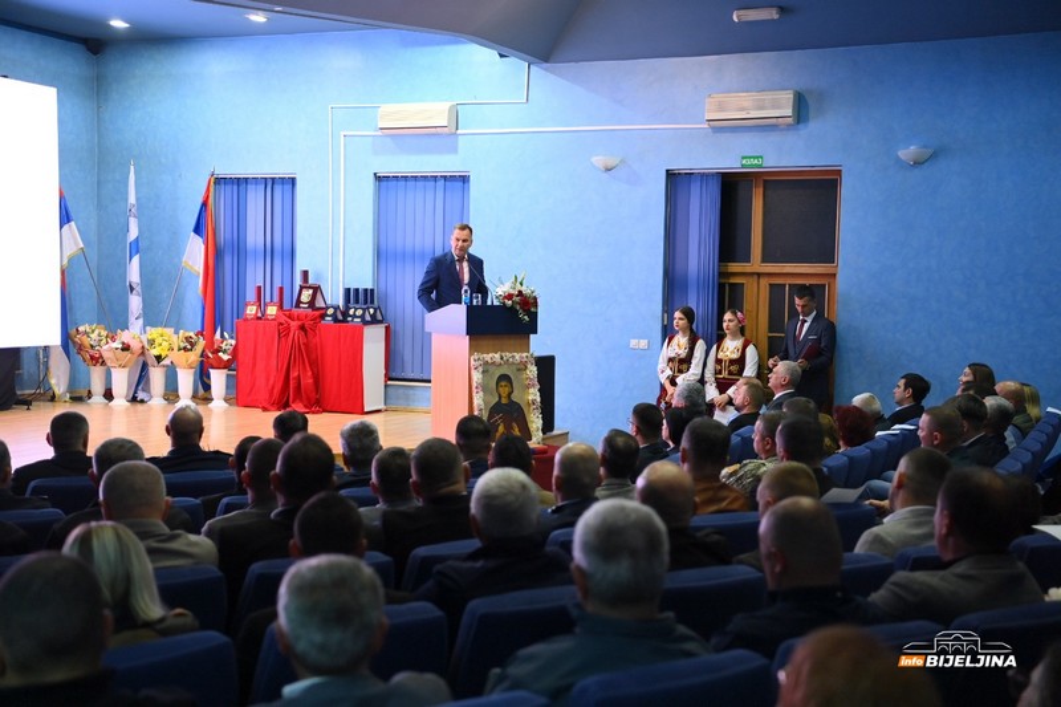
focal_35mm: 50
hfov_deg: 39.6
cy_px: 354
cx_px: 530
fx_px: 1473
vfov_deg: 27.0
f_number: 2.8
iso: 2000
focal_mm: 50
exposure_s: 1/320
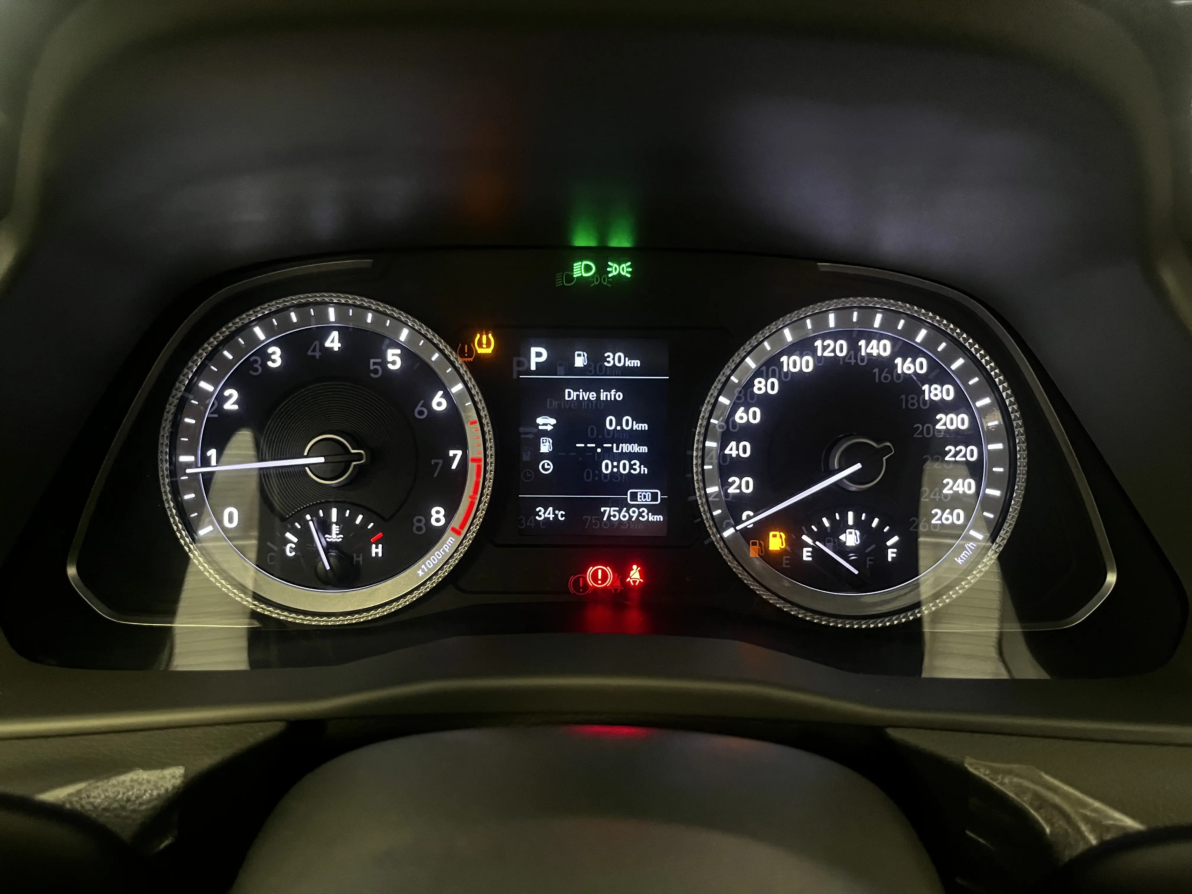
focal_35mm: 26
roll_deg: -0.3
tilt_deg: -24.5
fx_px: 895
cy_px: 447
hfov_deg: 67.3
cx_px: 596
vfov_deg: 53.1
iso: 640
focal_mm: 5.1
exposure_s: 1/30
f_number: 1.6
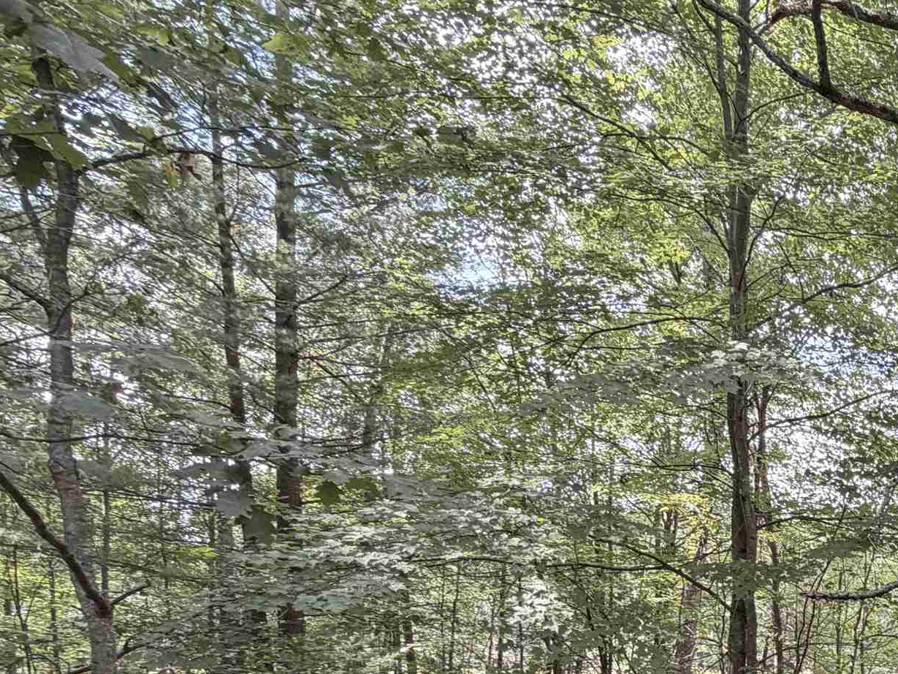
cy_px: 713
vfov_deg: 35.7
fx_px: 908
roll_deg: -0.5
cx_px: 1095
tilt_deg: -4.6
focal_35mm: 35
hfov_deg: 38.1
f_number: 2.2
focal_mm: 2.22
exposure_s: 1/121
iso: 125
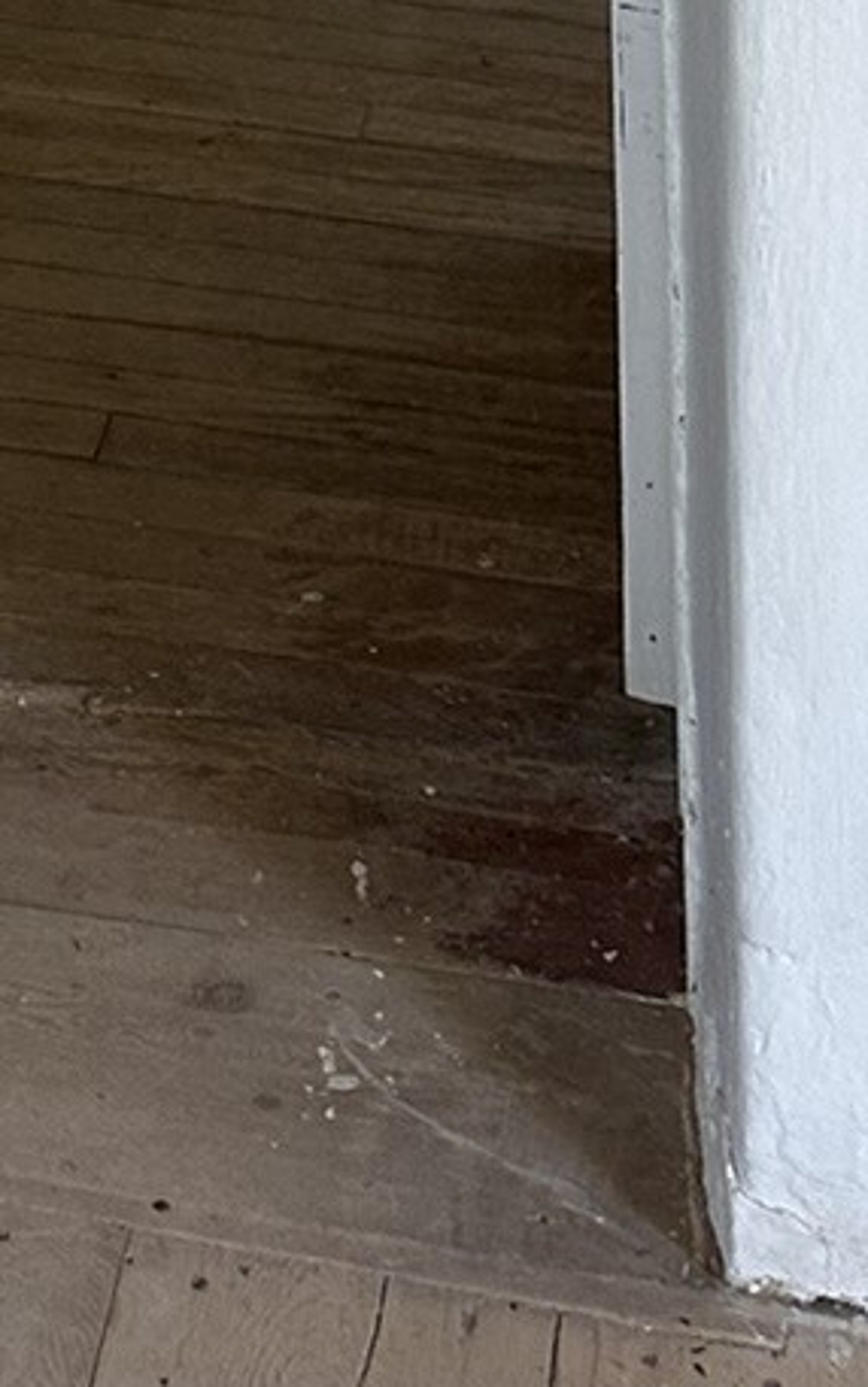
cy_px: -1712
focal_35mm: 114
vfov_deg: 14.1
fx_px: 4311
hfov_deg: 11.2
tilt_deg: -1.2
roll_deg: -0.2
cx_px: -243
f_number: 1.78
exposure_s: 1/121
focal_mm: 6.86
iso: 125
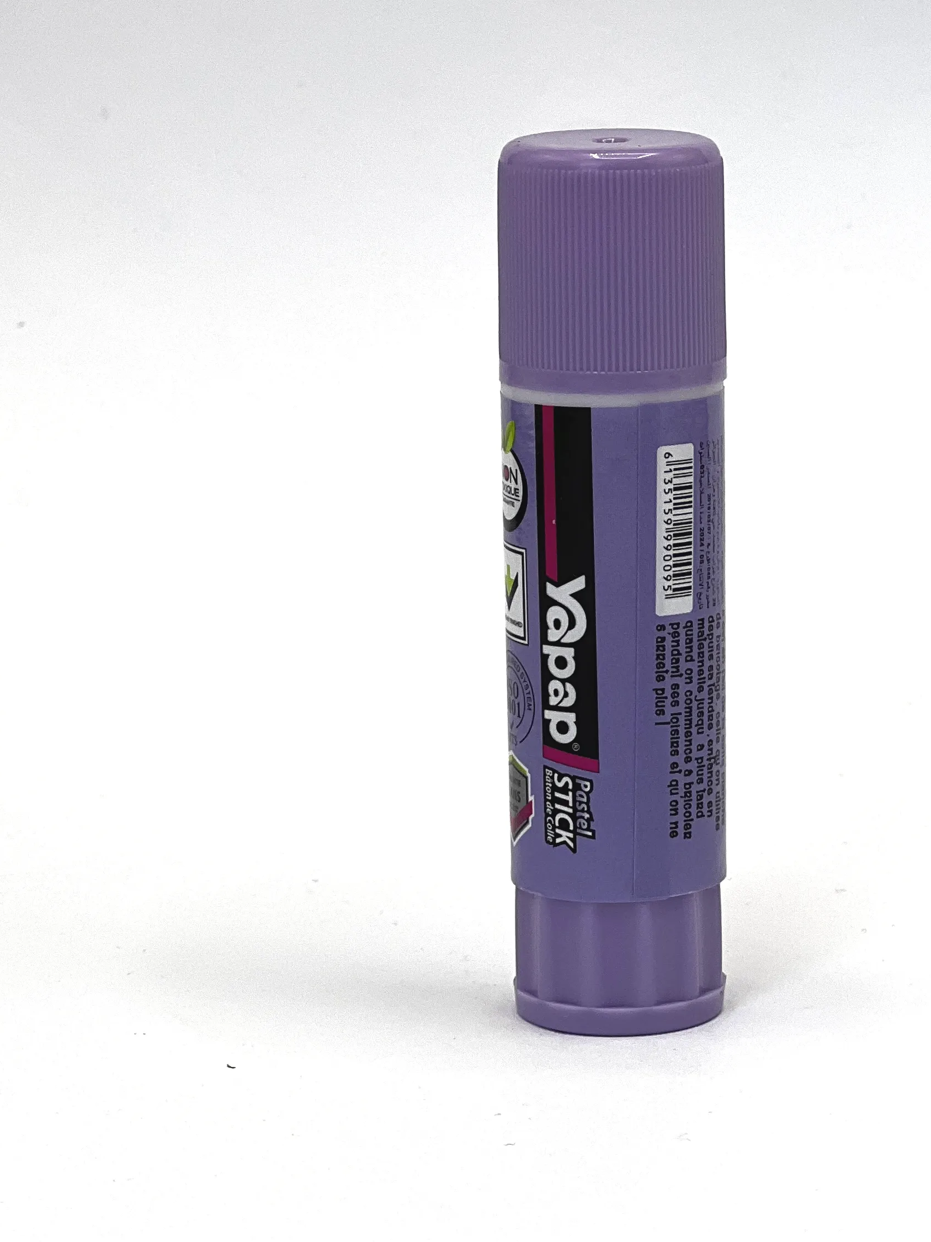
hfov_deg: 10.7
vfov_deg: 14.3
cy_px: 335
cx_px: 618
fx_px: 4950
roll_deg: -0.8
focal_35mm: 138
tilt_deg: -6.4
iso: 32
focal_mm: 9
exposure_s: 1/263
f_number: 2.8
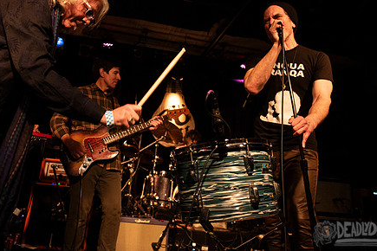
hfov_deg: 58.5
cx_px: 165
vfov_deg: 40.6
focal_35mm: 32
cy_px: 84
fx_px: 335
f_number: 3.2
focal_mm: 24
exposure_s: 1/200
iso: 2000
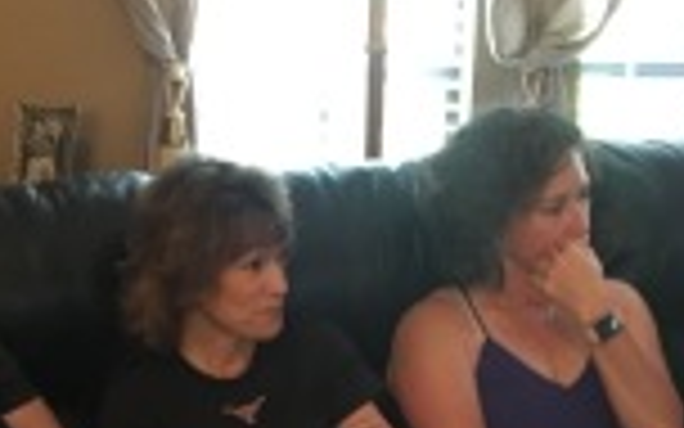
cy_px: 527
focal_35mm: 74
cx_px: 374
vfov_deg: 16.8
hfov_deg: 27.8
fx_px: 1379
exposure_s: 1/15
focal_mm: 4.15
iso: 250
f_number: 2.2
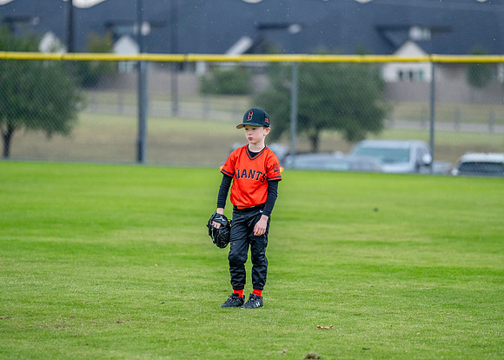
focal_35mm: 221
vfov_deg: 6.5
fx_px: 3167
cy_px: 177
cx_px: 267
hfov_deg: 9.1
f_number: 2.8
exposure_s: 1/1000
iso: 2000
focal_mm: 188
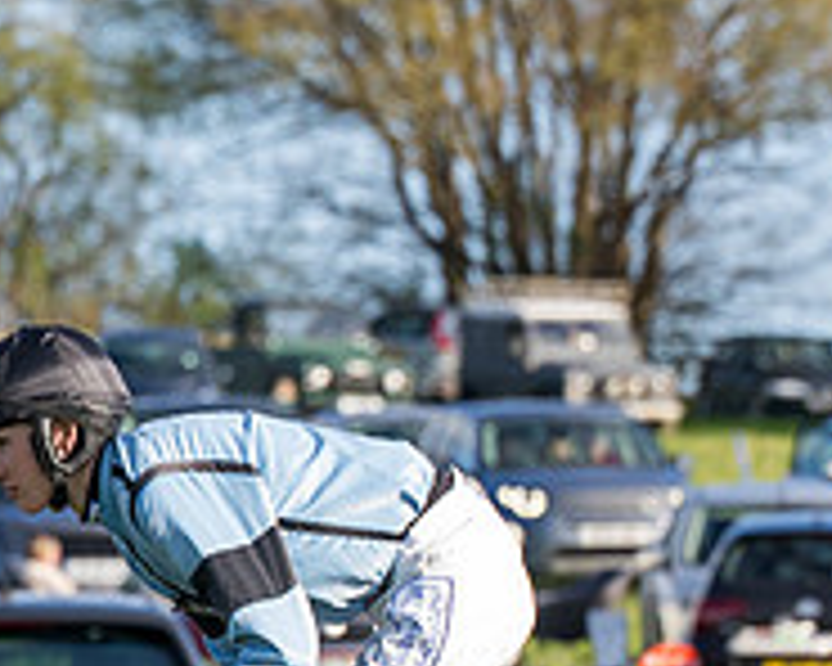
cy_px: 1053
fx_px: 15956
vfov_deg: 2.4
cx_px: 403
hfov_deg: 3.0
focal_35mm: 648
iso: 400
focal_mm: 110
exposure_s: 1/1600
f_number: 4
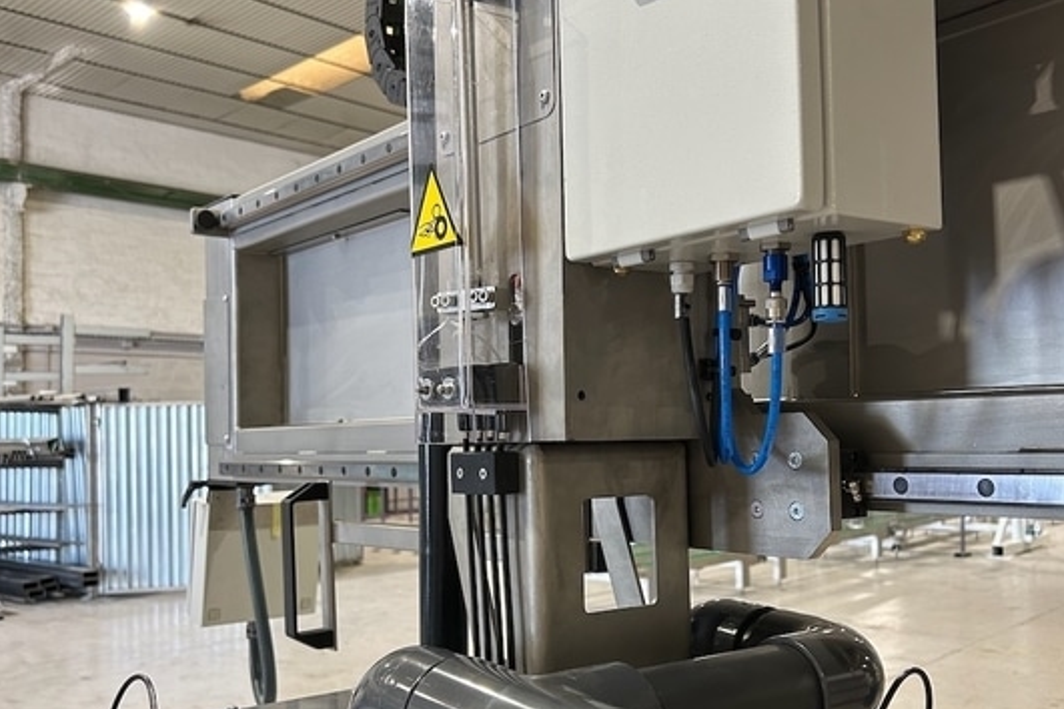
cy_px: 397
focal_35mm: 28
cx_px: 533
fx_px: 827
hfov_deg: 65.5
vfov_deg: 46.3
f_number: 1.5
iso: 125
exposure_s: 1/50
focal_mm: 5.7
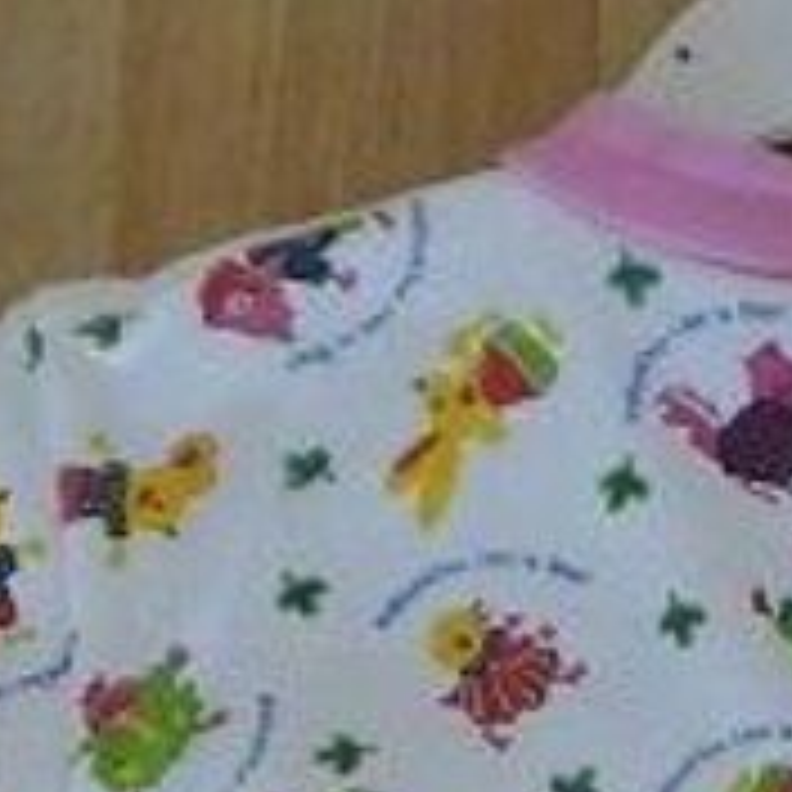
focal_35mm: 187
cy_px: 1766
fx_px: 4841
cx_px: 828
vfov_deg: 8.7
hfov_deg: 9.3
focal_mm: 4.7
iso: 320
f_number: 3.3
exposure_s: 1/30
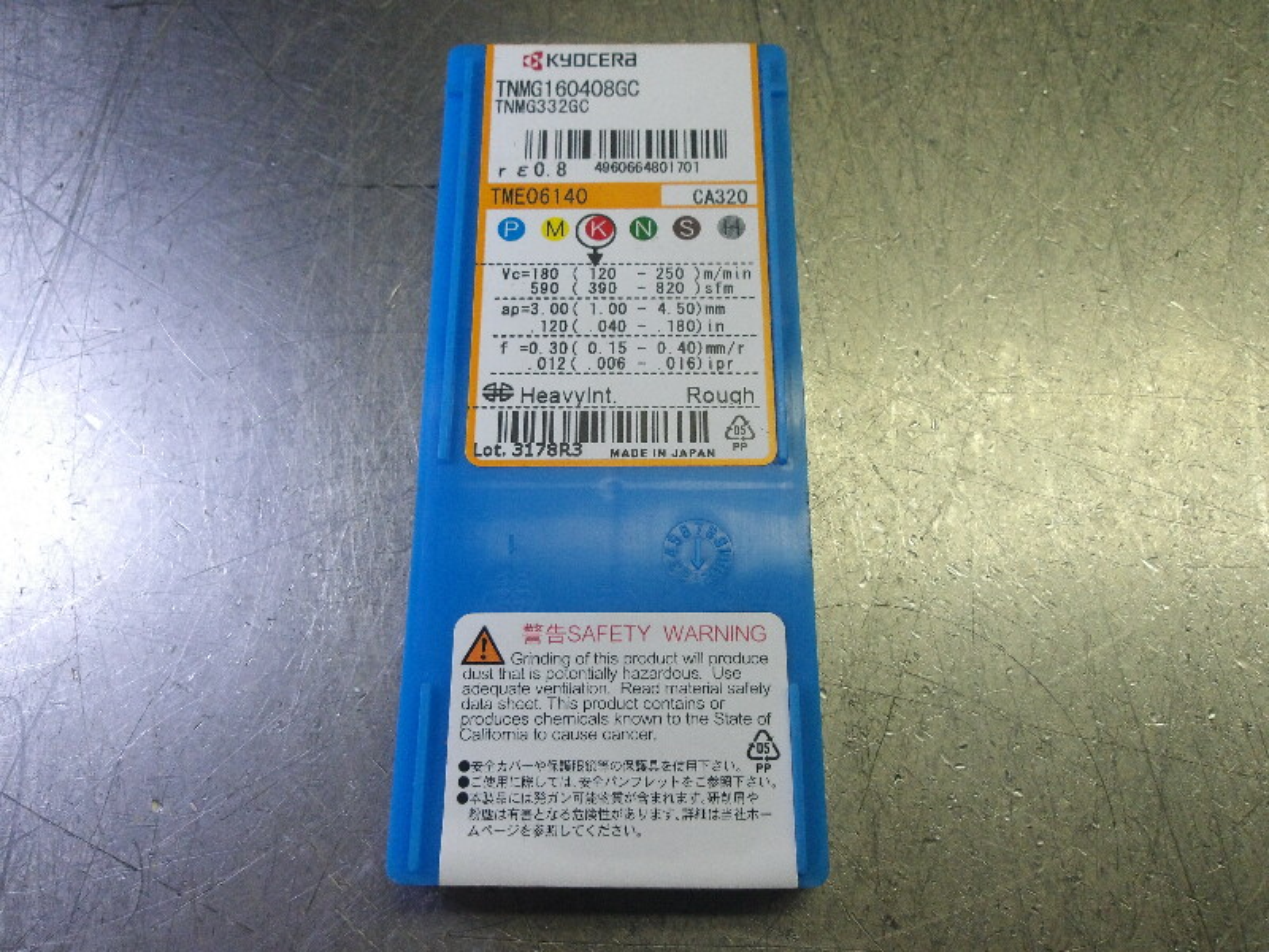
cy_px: 476
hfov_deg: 65.3
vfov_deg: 51.4
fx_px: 990
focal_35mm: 27
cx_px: 634
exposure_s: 1/60
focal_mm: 4.9
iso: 606
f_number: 10.4
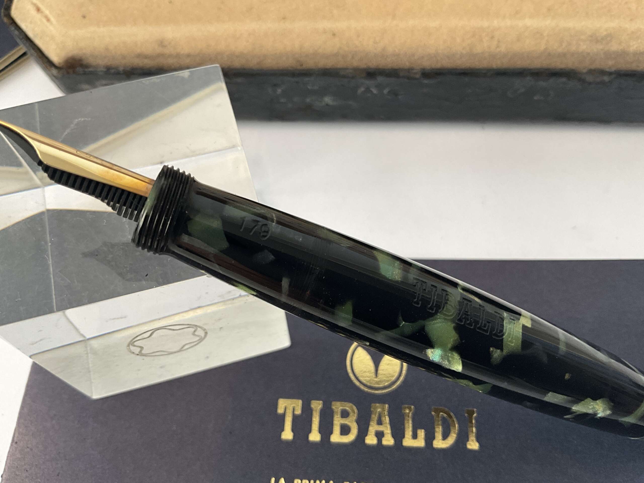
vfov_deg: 48.2
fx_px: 540
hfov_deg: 61.7
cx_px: 322
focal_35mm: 29
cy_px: 242
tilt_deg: -66.5
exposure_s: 1/100
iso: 64
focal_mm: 3
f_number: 1.8
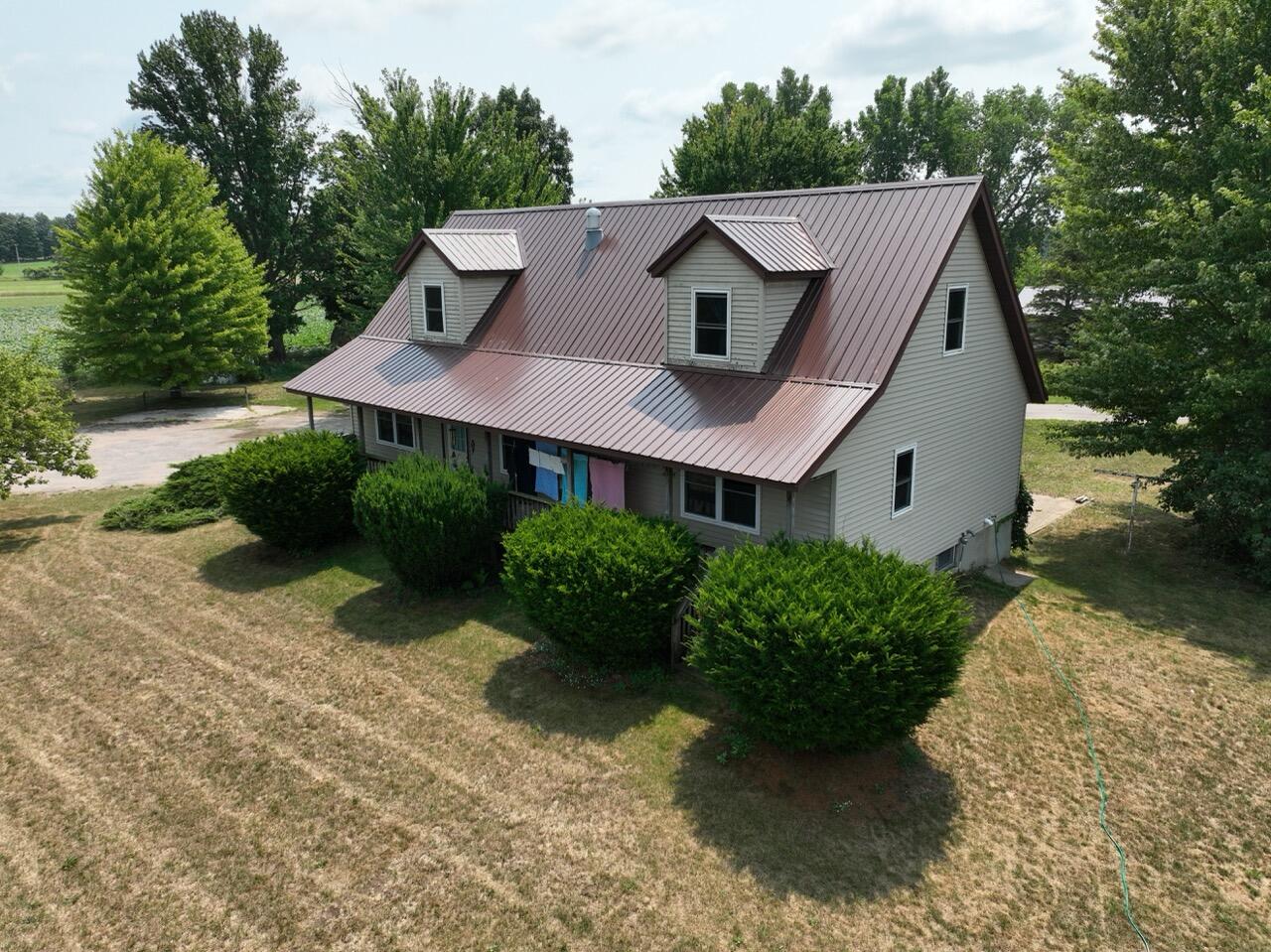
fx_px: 881
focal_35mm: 24
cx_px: 636
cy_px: 476
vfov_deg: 56.8
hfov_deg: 71.6
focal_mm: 12.29
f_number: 2.8
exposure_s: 1/3200
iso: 200
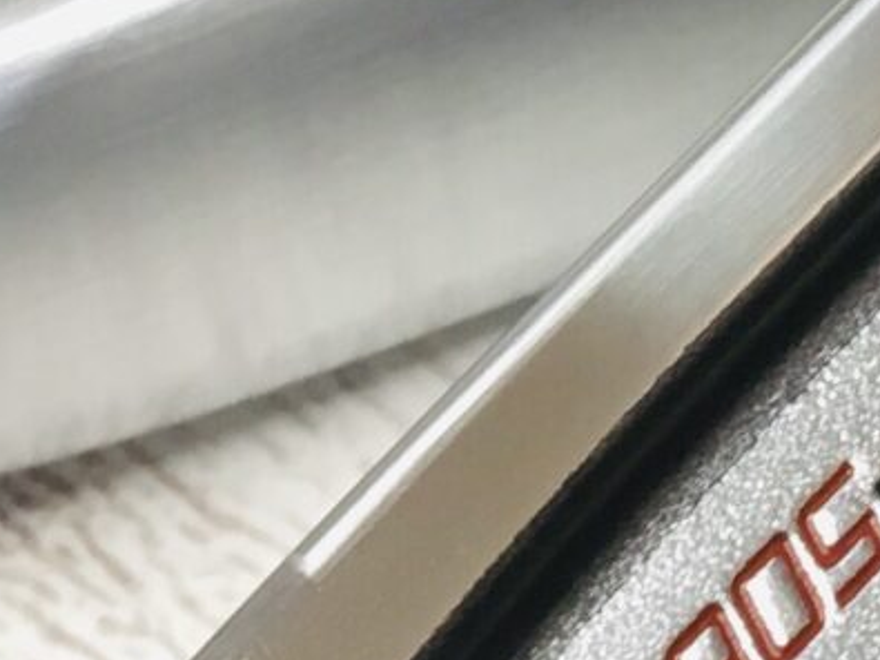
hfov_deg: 10.5
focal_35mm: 188
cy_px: -281
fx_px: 4778
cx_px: 214
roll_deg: +17.3
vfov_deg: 7.8
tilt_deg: -41.5
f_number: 2.2
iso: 50
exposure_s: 1/30
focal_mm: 4.15
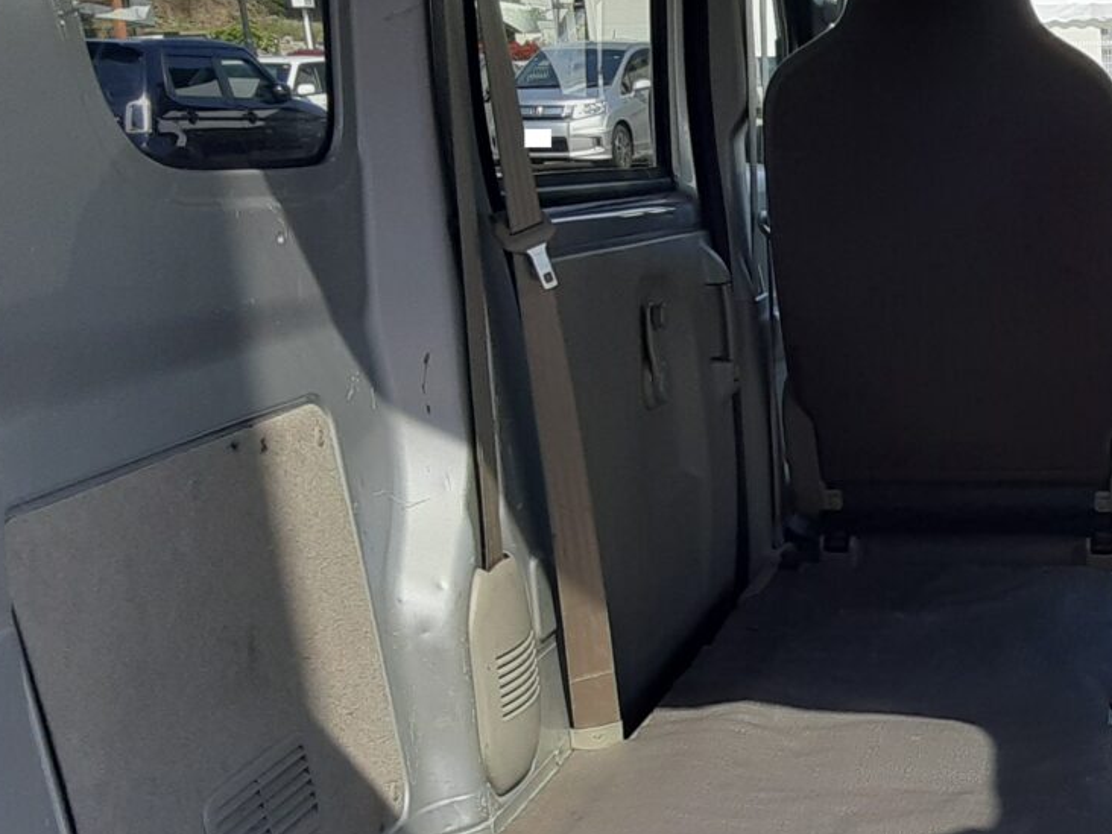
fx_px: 1895
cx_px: 1196
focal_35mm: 59
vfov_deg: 24.4
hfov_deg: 29.7
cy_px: 685
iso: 40
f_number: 1.9
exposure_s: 1/400
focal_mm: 2.91
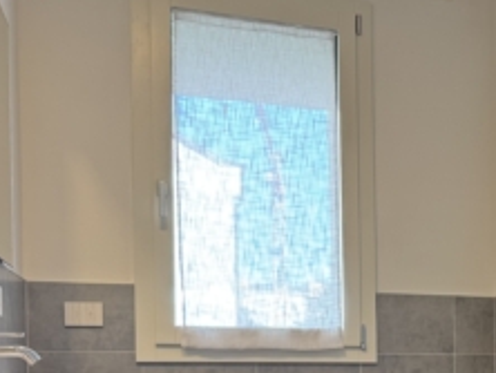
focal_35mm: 63
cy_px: 398
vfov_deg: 22.2
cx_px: 550
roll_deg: +0.1
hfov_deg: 27.9
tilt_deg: -1.3
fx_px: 904
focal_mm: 6.76
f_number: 1.78
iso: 100
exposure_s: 1/100
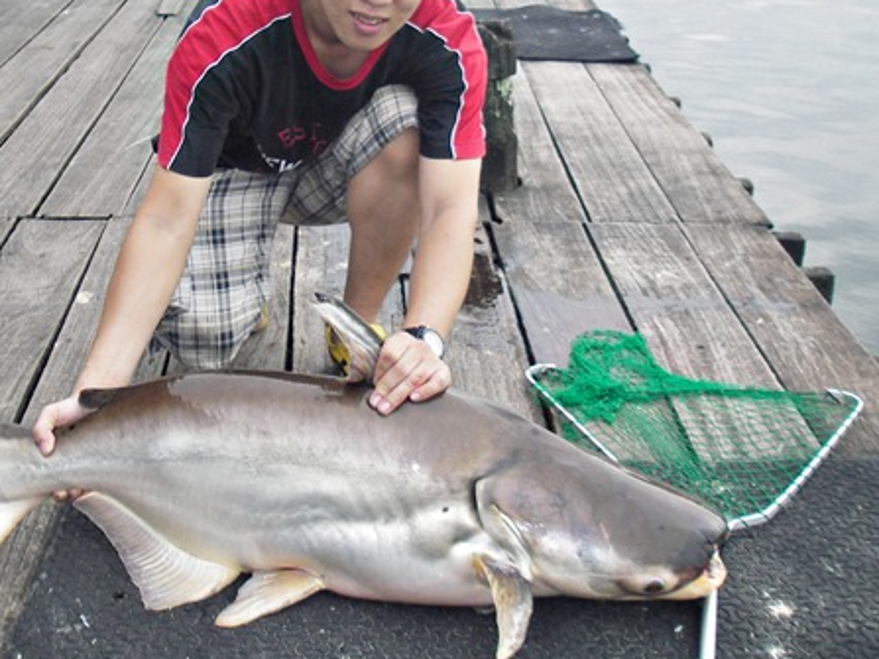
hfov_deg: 37.3
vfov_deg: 28.4
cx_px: 334
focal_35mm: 51
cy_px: 232
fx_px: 1295
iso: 50
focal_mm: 6.3
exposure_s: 1/100
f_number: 3.3
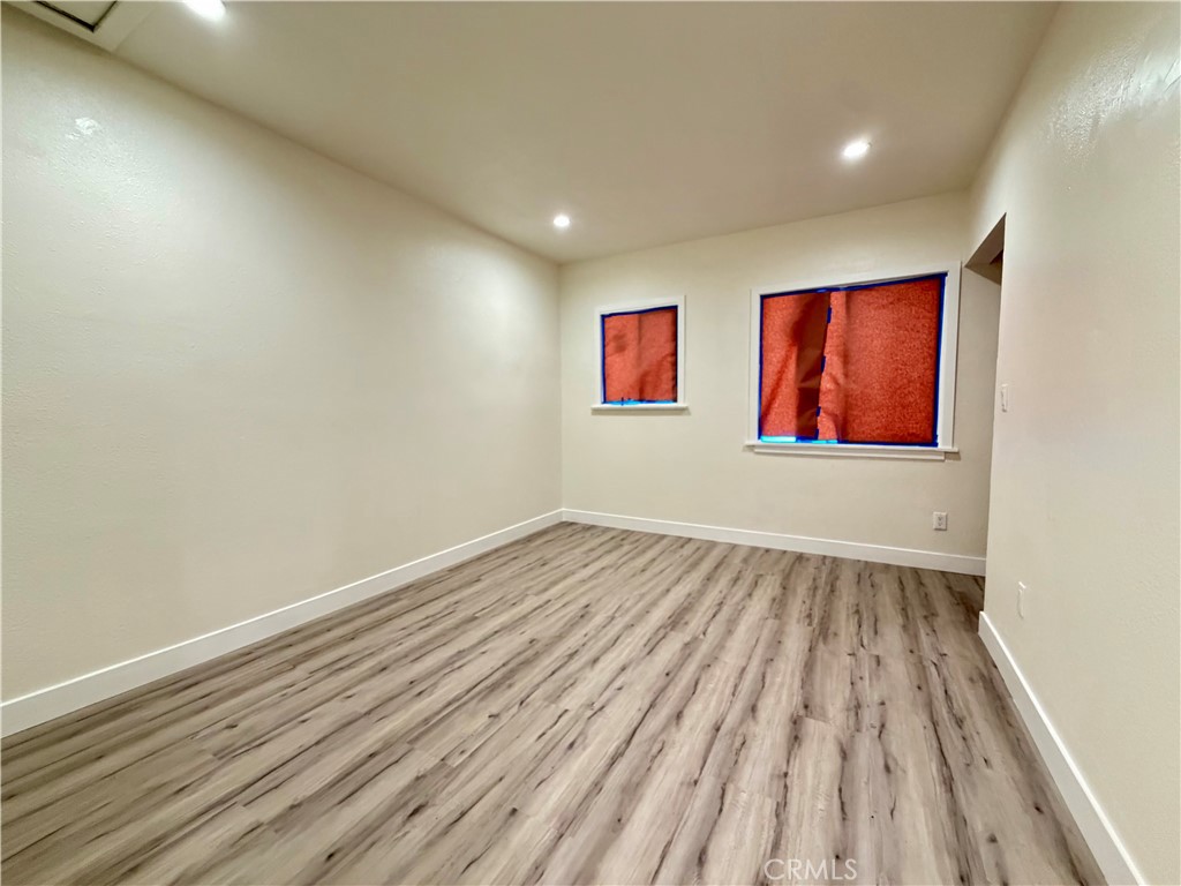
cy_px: 443
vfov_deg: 85.7
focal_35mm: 14
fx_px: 478
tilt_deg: -5.1
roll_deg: +0.5
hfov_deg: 102.1
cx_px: 590
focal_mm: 2.22
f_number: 2.2
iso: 640
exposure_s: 1/60
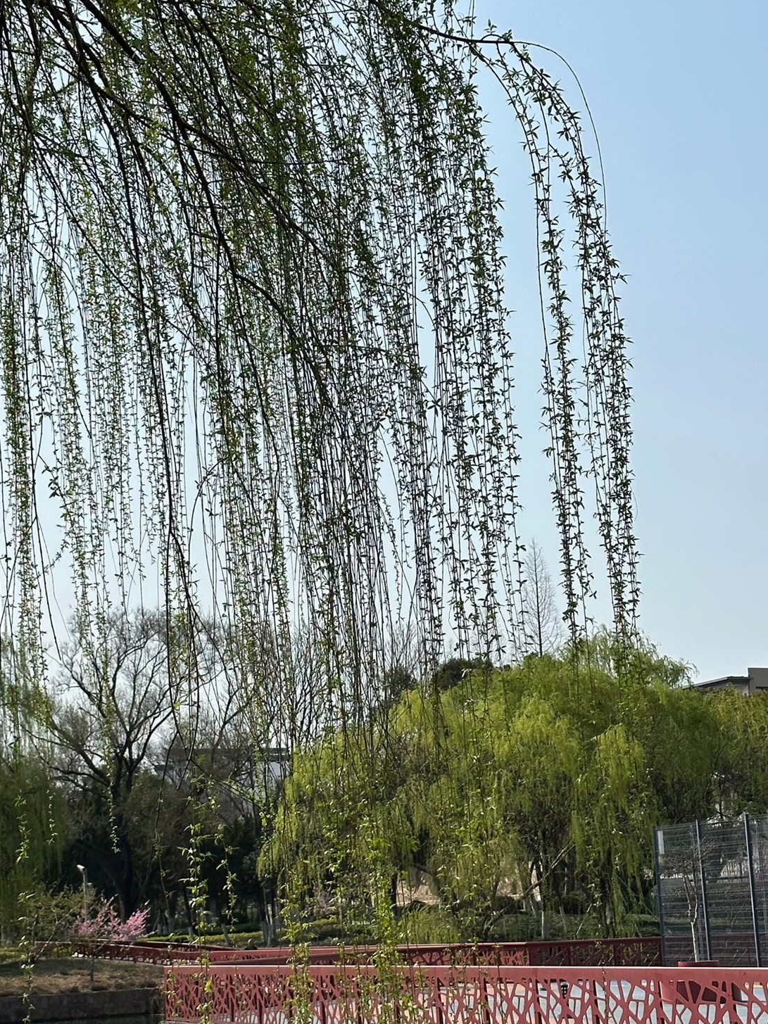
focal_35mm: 66
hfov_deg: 22.2
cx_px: 262
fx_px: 1953
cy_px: 660
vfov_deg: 29.2
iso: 64
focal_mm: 6.86
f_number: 1.78
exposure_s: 1/6623
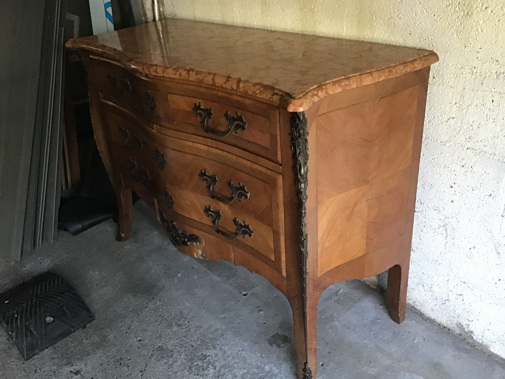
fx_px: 452
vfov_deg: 45.4
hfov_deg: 58.4
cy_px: 190
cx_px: 252
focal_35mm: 31
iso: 200
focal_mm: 3.3
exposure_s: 1/33
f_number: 2.4
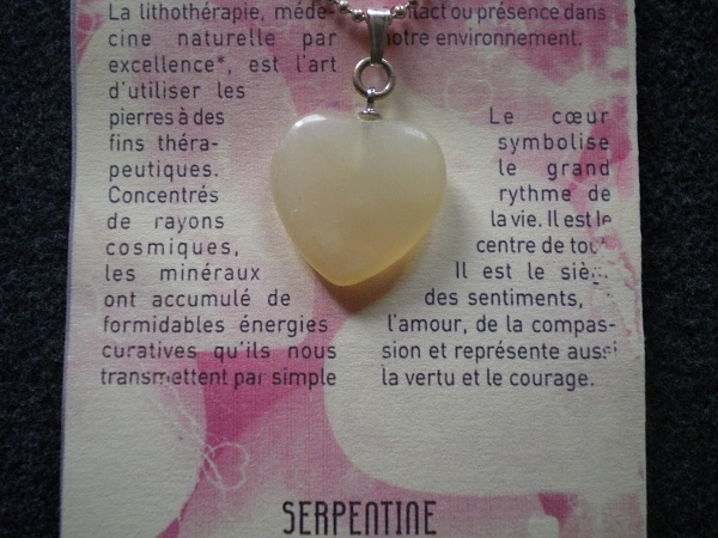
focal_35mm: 41
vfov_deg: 35.1
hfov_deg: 45.8
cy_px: 269
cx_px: 359
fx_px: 850
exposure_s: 1/60
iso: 338
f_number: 3.5
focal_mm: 7.4
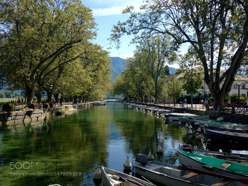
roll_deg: -1.1
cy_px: 93
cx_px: 124
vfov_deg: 42.9
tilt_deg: +1.1
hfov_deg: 55.4
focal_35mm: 33
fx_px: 236
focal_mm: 4.12
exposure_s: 1/968
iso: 50
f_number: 2.4
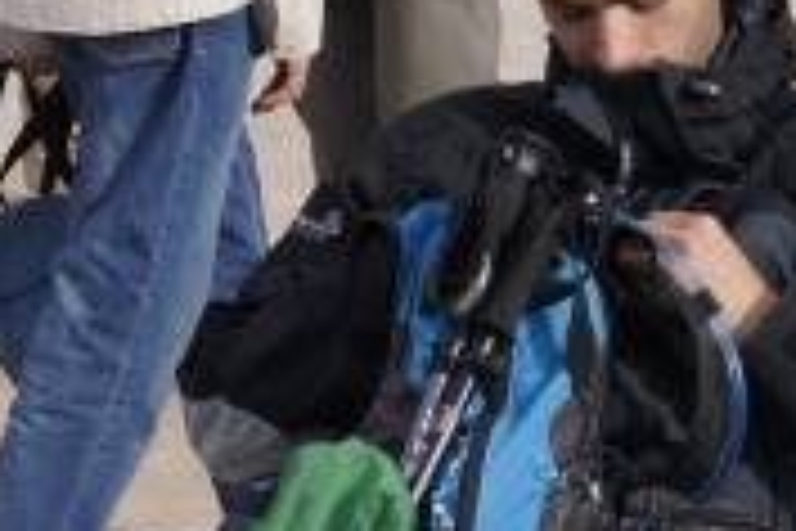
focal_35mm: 144
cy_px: 452
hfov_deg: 14.2
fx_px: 3184
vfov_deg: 9.5
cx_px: 463
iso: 200
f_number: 5
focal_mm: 20
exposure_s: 1/1000
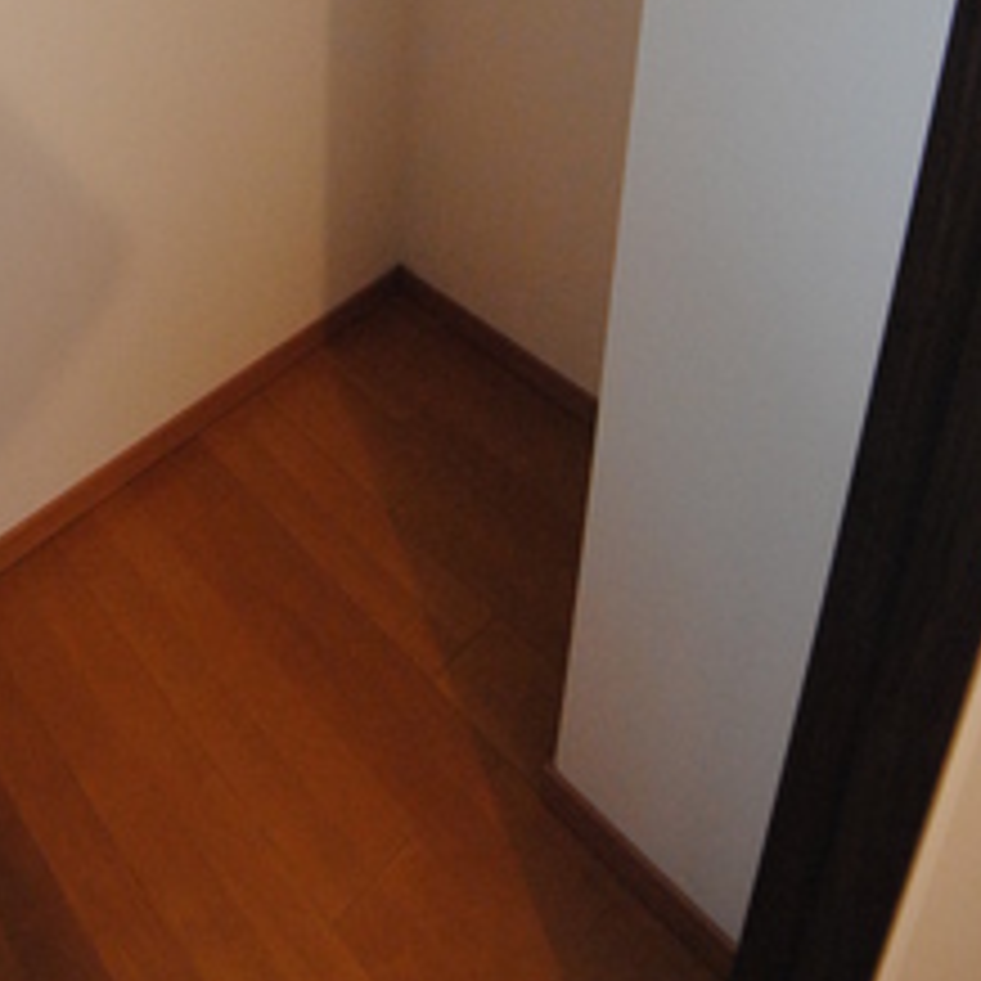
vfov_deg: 40.1
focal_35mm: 30
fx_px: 962
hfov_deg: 50.7
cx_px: 194
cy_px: -171
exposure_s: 1/30
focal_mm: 8
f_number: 4.5
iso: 900
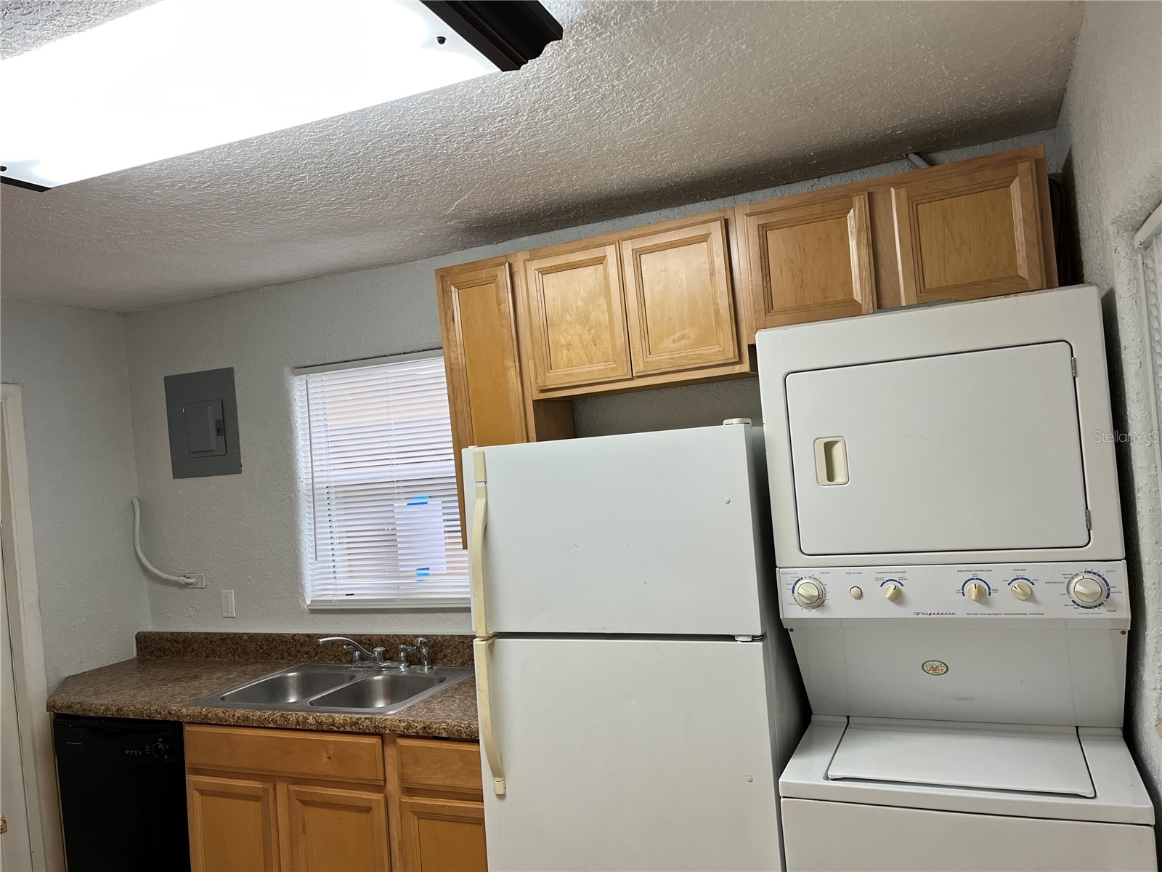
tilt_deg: -0.6
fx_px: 873
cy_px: 436
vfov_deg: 53.1
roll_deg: +5.3
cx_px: 581
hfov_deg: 67.3
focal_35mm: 26
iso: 100
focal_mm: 5.1
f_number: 1.6
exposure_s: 1/120
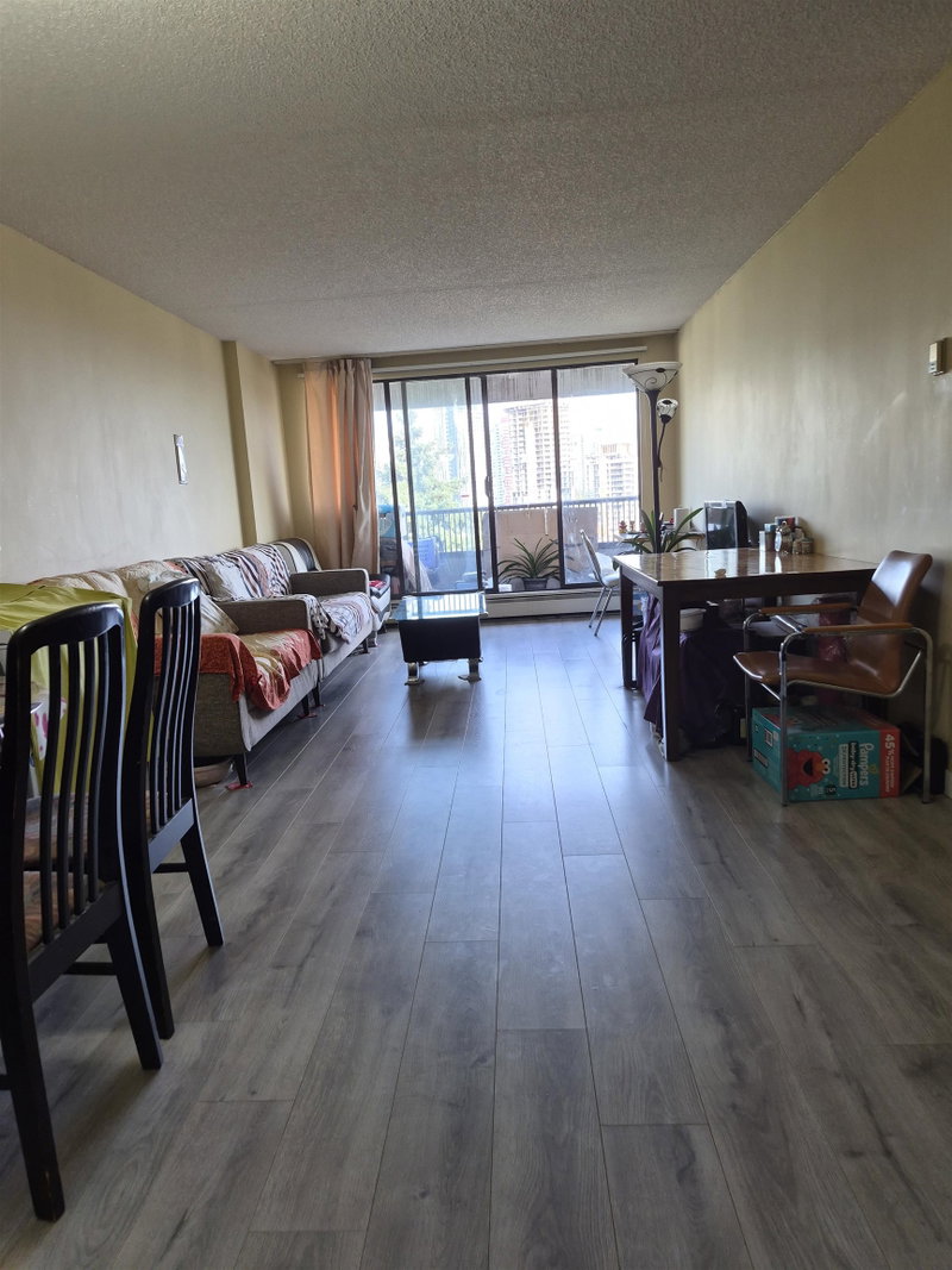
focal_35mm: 23
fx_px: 844
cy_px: 635
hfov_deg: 58.9
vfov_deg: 73.9
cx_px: 476
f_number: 1.8
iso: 160
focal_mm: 5.4
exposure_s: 1/180
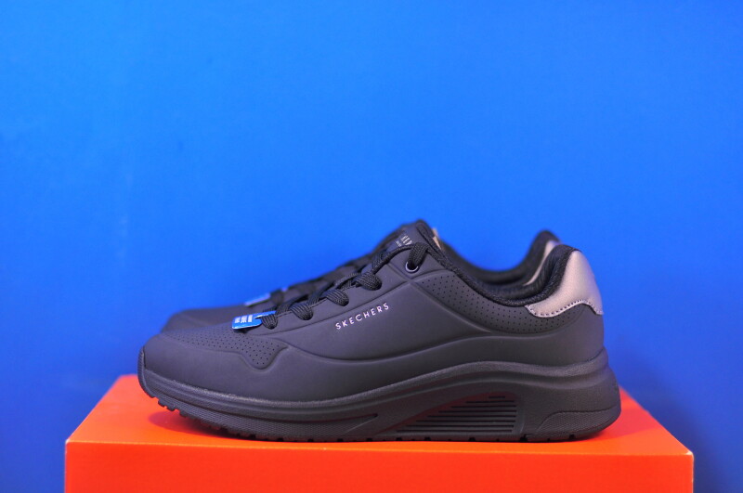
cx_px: 372
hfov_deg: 27.0
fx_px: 1546
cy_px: 246
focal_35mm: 75
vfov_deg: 18.1
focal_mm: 50
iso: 250
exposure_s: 1/320
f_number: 2
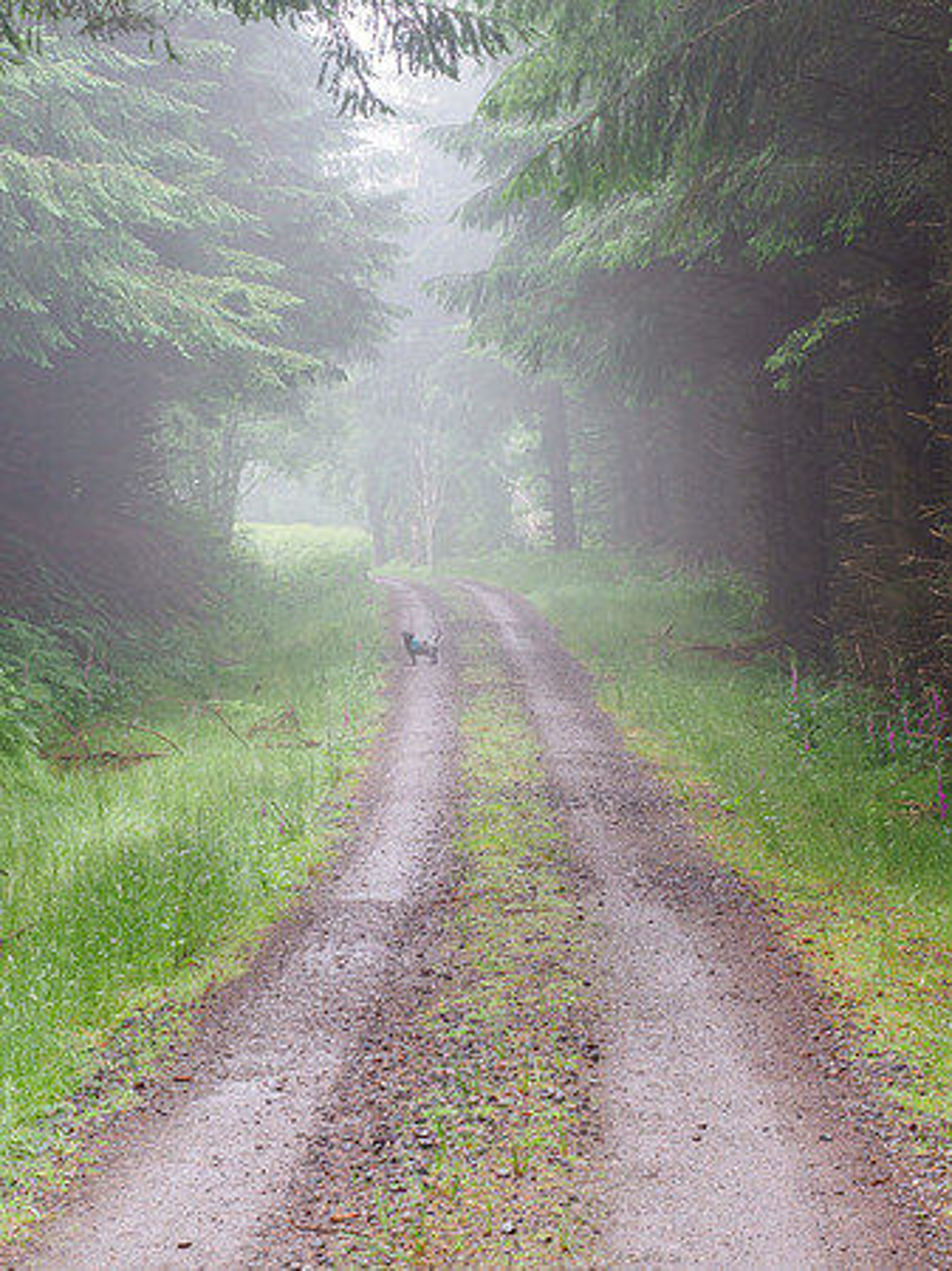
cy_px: 636
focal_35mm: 107
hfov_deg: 13.9
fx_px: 3915
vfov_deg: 18.4
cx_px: 425
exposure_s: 1/20
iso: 200
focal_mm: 40
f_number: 5.6
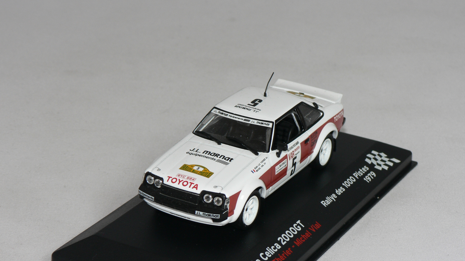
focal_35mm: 102
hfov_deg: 20.9
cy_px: 169
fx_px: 1258
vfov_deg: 11.9
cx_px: 232
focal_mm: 15.5
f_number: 4
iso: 80
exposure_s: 1/60
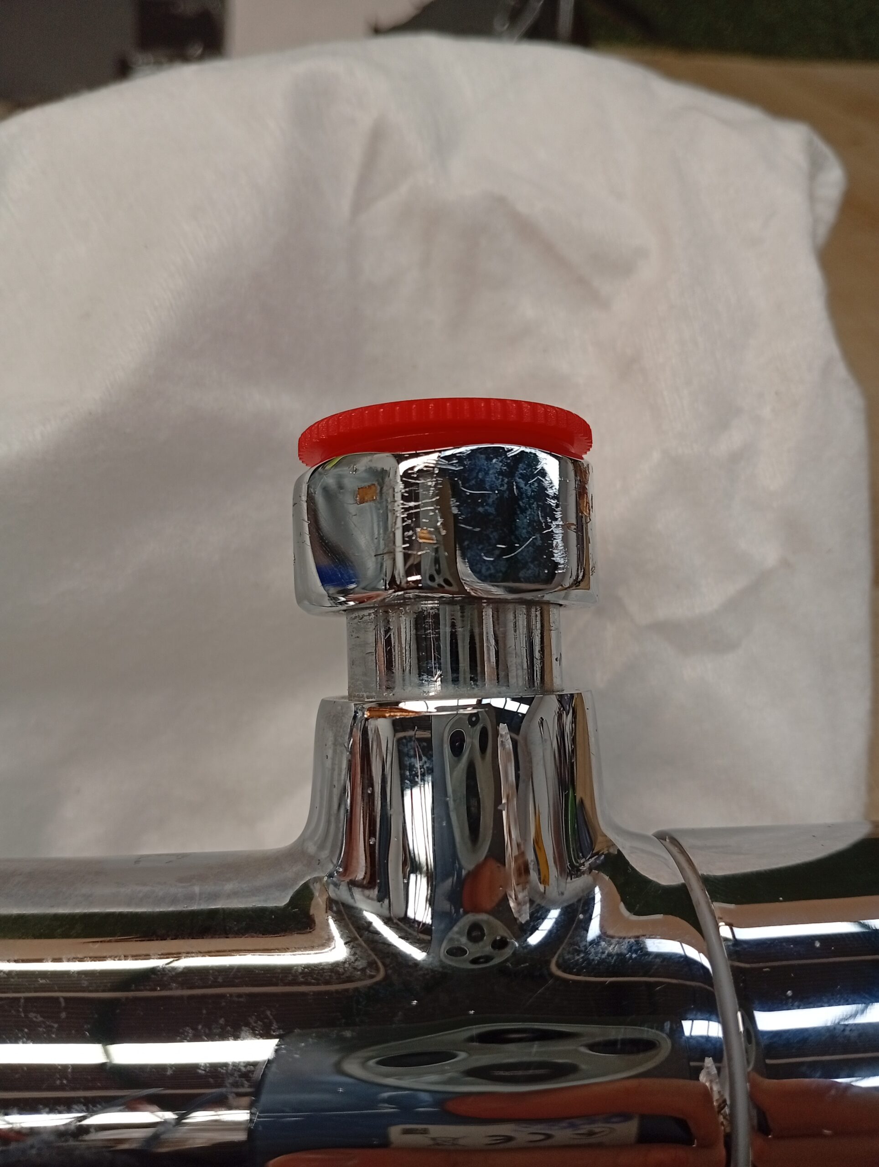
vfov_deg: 65.2
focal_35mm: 27
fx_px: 912
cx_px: 440
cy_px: 584
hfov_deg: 51.5
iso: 147
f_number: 1.8
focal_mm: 3.98
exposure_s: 1/50
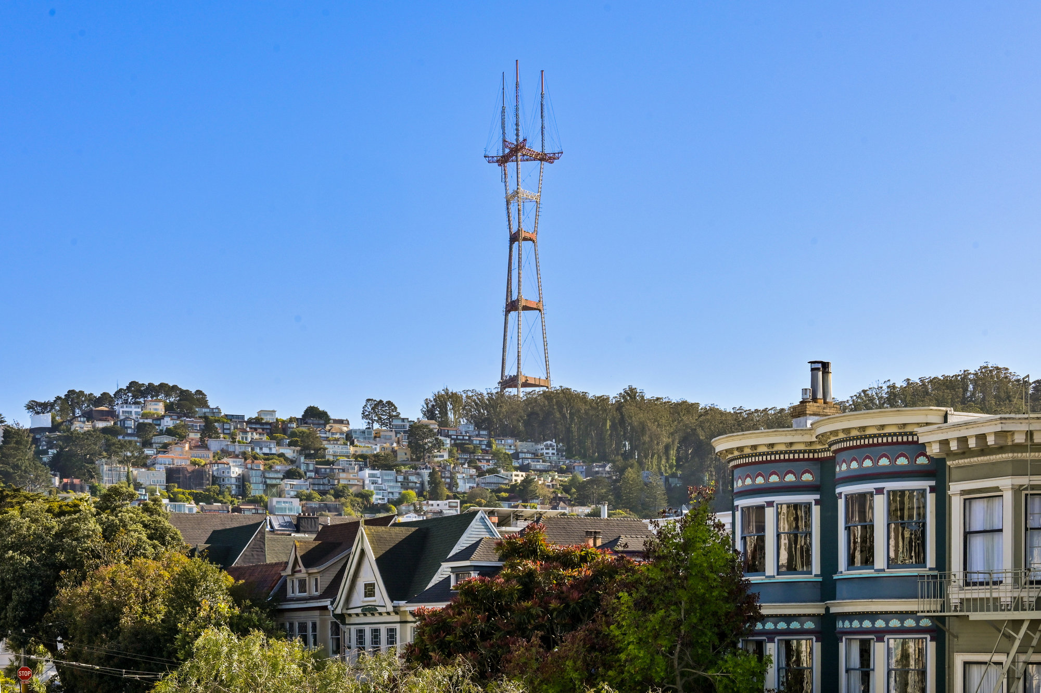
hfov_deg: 37.5
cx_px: 520
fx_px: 1532
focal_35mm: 53
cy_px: 346
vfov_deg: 25.5
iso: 400
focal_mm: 53
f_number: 11
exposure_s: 1/640
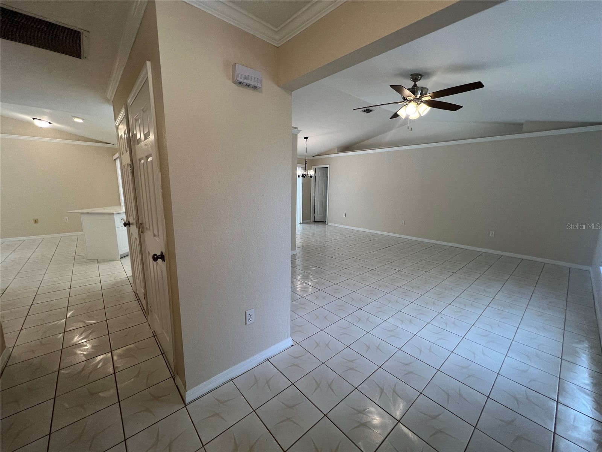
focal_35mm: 13
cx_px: 301
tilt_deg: -10.1
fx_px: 226
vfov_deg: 89.9
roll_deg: -0.3
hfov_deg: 106.2
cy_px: 226
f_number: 1.8
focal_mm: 1.57
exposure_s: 1/120
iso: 80
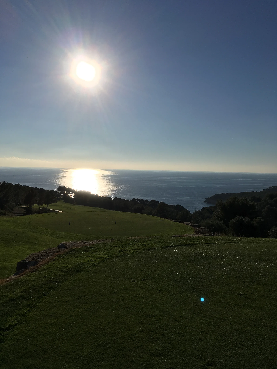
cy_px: 184
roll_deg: -1.4
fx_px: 309
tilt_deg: -5.0
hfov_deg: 48.2
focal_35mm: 29
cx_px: 138
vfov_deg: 61.7
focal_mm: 4.15
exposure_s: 1/6993
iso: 25
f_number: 2.2
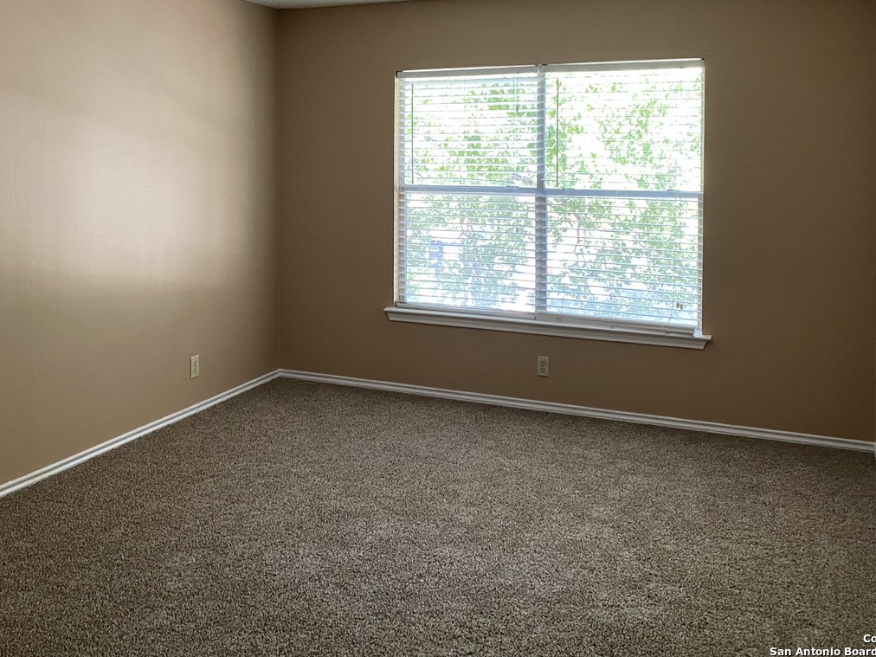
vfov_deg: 38.0
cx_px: 332
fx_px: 936
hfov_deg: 49.7
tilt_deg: -1.3
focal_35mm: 37
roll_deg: +0.1
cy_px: 191
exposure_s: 1/60
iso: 125
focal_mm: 4.25
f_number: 1.8
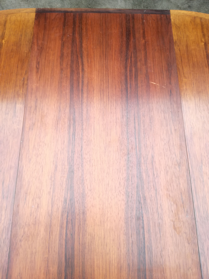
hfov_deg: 51.4
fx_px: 217
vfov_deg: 65.3
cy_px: 140
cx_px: 104
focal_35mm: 27
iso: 50
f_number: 2
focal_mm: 3.79
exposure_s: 1/109
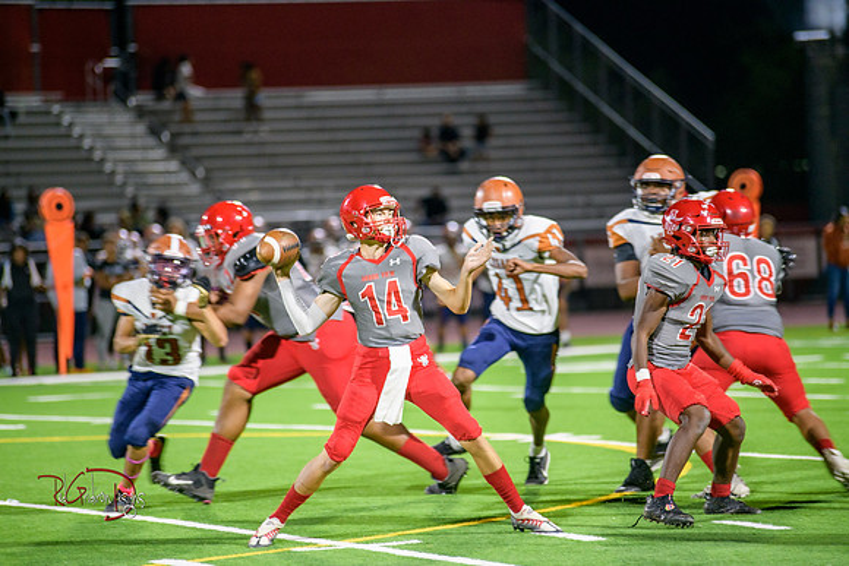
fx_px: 4718
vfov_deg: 6.9
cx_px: 424
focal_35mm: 200
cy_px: 283
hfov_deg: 10.3
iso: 1600
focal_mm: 200
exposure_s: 1/250
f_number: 2.8
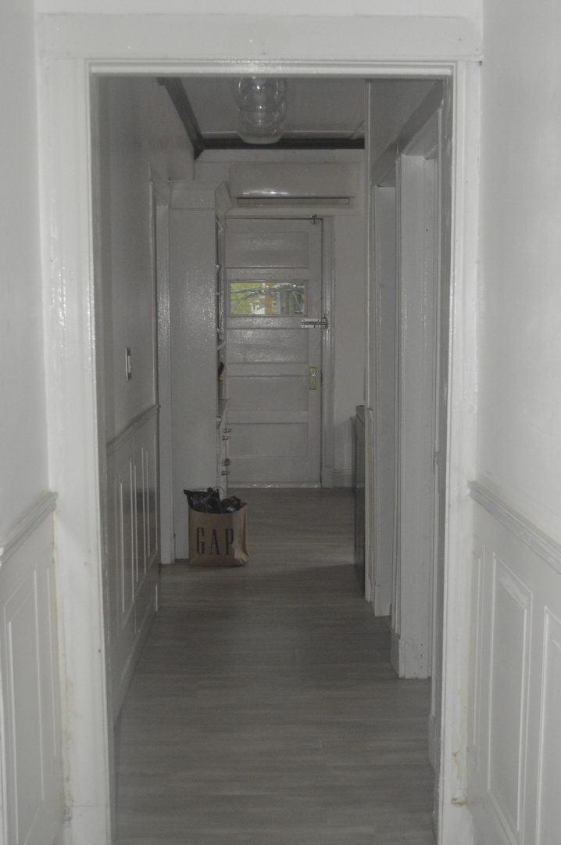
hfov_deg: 34.1
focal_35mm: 39
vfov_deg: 49.6
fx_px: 913
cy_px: 422
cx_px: 280
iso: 3200
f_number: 4.2
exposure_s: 1/60
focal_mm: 26
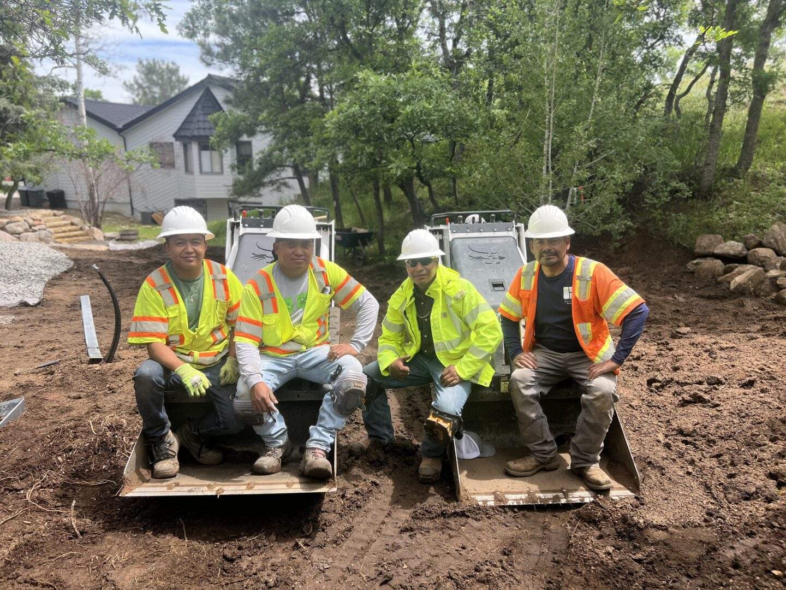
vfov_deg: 53.1
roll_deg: -0.3
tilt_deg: -14.6
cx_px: 393
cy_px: 295
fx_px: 590
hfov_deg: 67.3
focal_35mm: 26
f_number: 1.5
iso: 50
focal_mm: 5.7
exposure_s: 1/1295
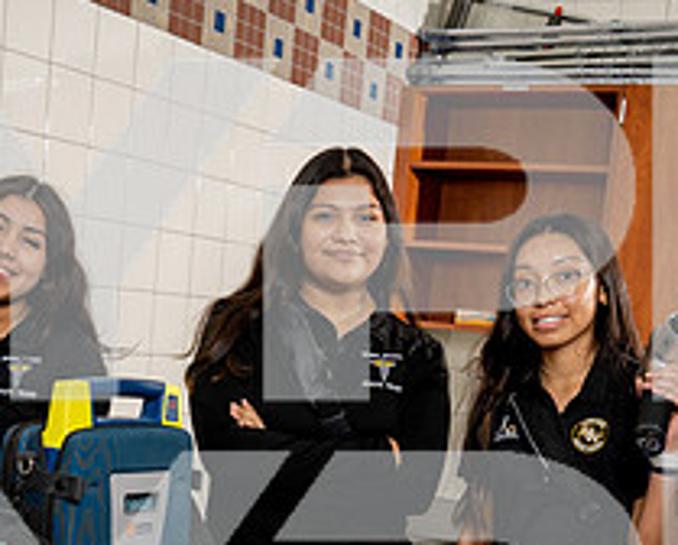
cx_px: 211
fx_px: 1307
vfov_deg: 22.1
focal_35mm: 65
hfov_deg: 28.8
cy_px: 624
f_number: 6.3
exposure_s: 1/250
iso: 250
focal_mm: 25
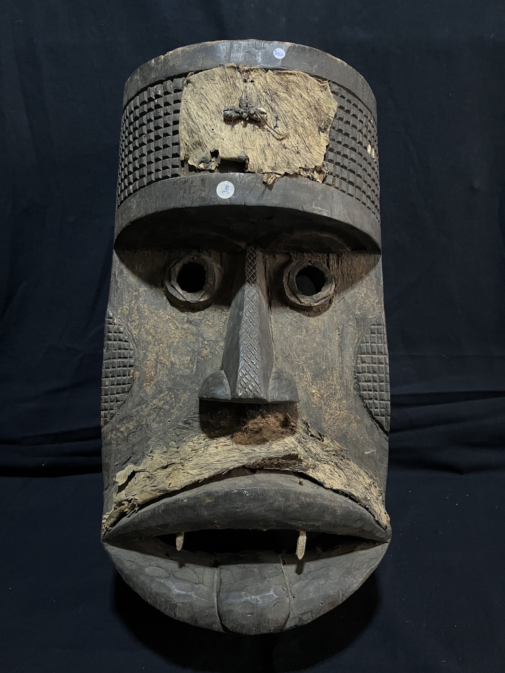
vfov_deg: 67.3
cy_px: 336
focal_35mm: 26
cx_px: 252
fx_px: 506
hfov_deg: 53.1
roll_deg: +1.4
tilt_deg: -17.4
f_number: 1.6
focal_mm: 5.1
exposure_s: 1/30
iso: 640
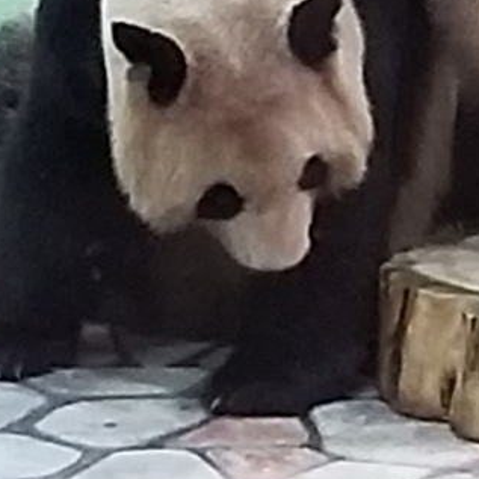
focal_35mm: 58
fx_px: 908
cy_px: -11
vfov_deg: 27.7
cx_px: 361
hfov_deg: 29.1
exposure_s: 1/120
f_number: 1.7
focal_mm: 4.25
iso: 400
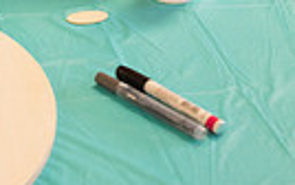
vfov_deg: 11.0
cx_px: -77
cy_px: -89
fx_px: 925
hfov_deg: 17.1
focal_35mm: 115
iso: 160
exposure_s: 1/125
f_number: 4
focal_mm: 26
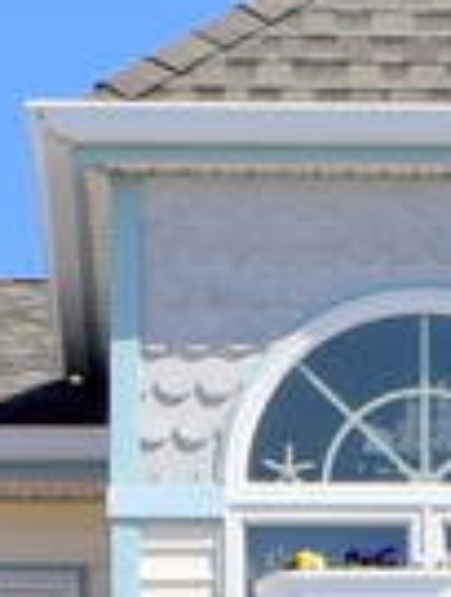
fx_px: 6553
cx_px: 685
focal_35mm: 379
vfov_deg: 4.9
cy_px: 1941
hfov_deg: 3.9
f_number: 11
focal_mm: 22
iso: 200
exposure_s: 1/500
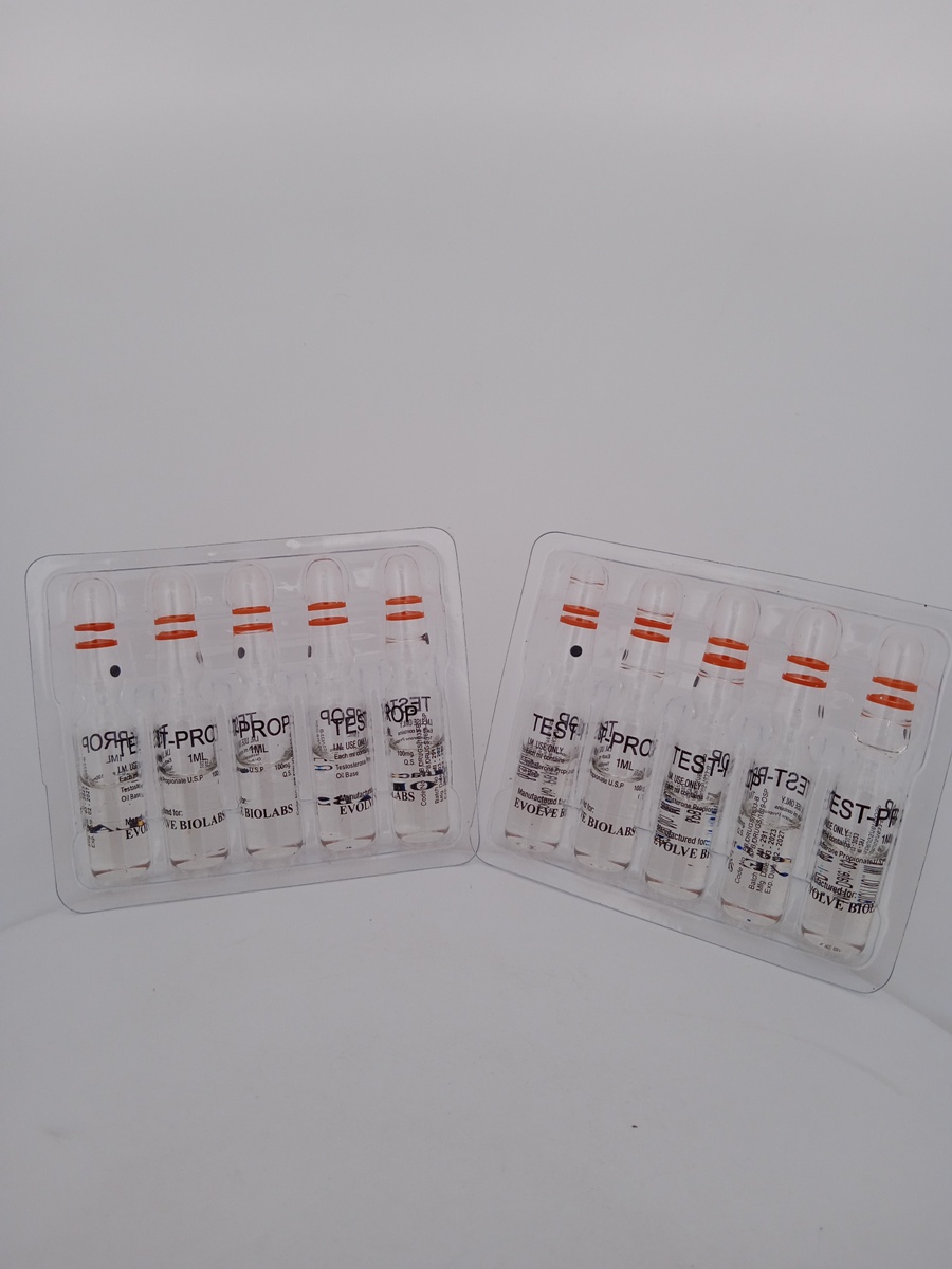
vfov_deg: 63.4
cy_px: 634
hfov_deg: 49.7
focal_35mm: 28
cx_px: 476
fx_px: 1027
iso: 100
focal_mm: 3.43
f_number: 2.2
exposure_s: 1/210
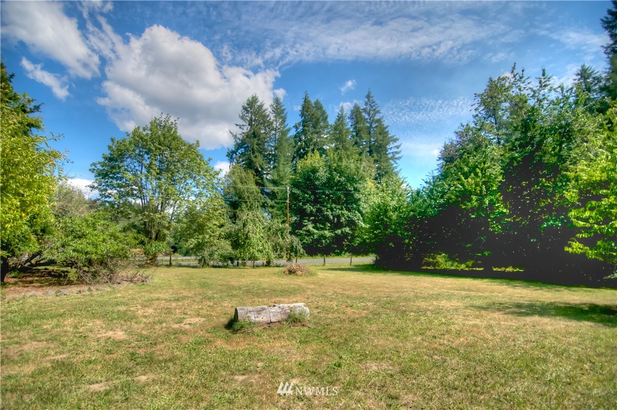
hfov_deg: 95.1
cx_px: 308
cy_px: 205
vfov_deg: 71.9
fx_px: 282
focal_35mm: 16
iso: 250
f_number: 2.8
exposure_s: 1/8000
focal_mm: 11
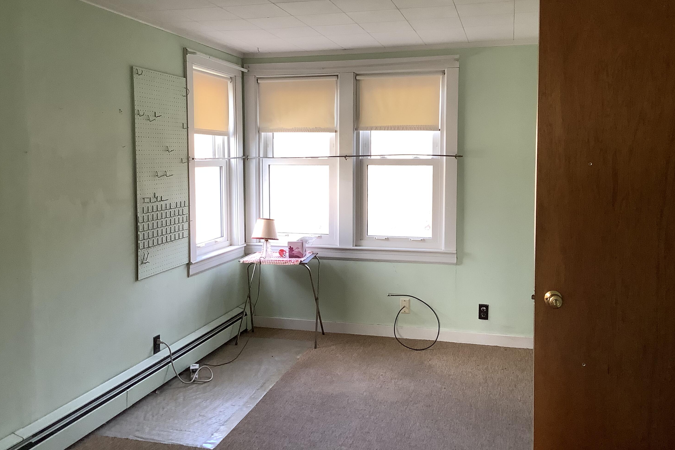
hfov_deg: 57.2
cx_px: 336
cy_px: 200
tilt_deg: -5.2
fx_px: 619
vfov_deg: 39.9
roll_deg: -0.6
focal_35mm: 33
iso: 100
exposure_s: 1/60
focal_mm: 3.3
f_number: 2.4
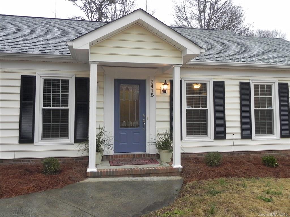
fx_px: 243
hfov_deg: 61.7
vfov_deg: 48.2
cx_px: 145
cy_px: 108
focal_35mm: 29
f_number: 3.2
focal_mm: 5.2
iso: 160
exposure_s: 1/63
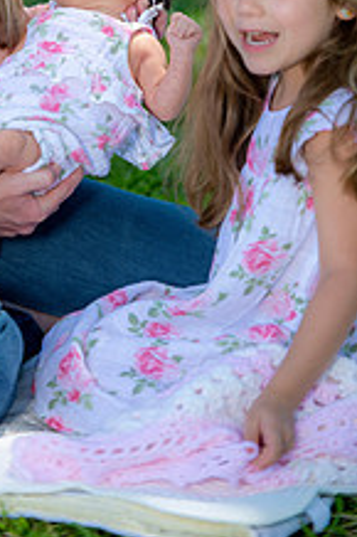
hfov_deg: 4.6
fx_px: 4454
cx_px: 16
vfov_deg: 6.9
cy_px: -12
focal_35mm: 299
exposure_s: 1/250
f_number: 2.8
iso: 100
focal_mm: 145
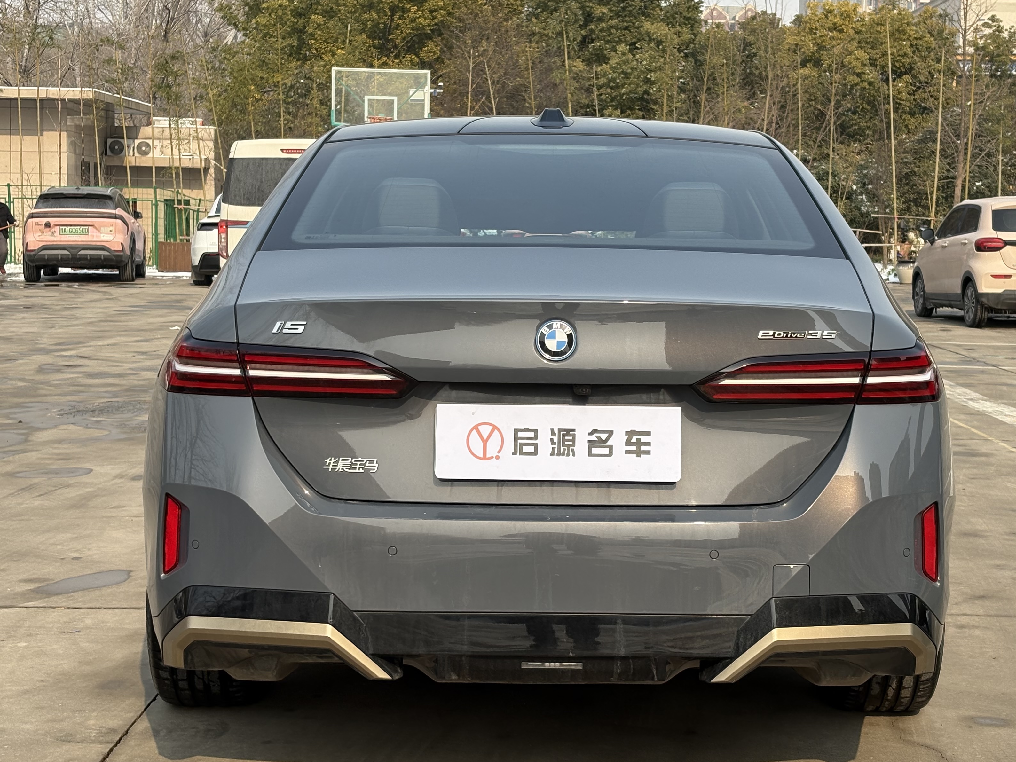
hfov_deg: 29.4
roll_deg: -0.2
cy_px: 344
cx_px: 563
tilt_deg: -3.7
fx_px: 1937
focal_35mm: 66
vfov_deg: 22.2
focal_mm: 5.96
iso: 32
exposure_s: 1/2283
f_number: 1.6
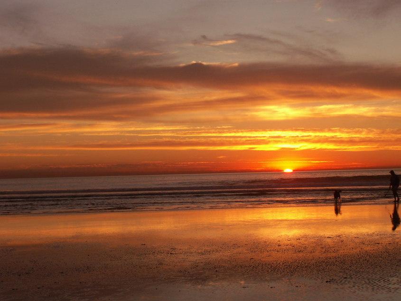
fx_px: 950
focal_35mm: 82
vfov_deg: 18.0
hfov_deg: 23.8
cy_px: 150
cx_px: 200
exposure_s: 1/125
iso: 50
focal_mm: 13.65
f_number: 6.3
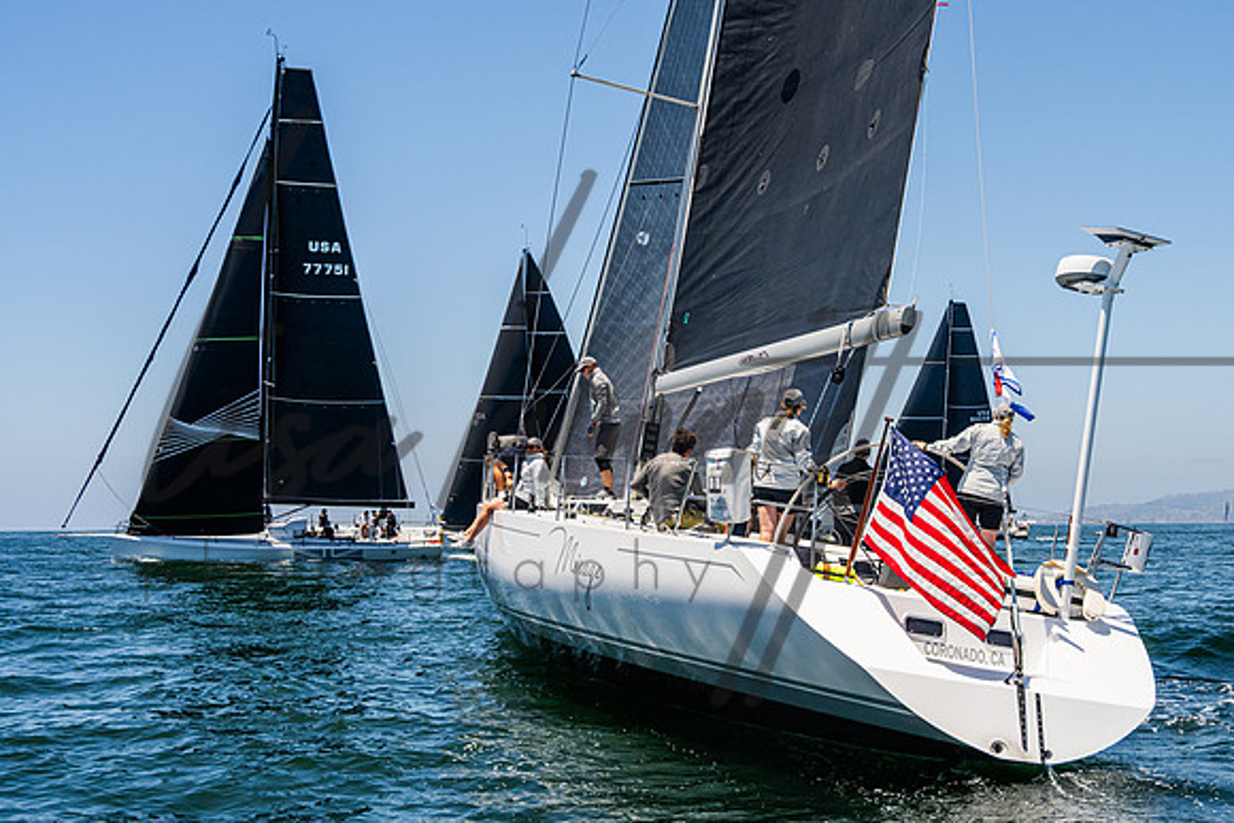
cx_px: 765
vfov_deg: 25.2
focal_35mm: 54
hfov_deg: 36.8
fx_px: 1842
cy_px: 420
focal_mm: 41
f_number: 8
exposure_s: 1/2500
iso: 500
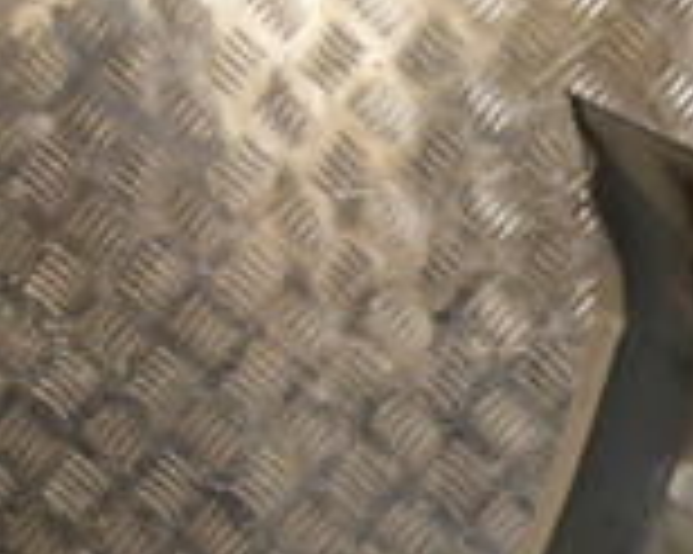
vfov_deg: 14.9
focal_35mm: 99
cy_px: 707
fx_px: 2029
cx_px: 1058
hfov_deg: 17.3
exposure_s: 1/200
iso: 800
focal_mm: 18
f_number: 6.3
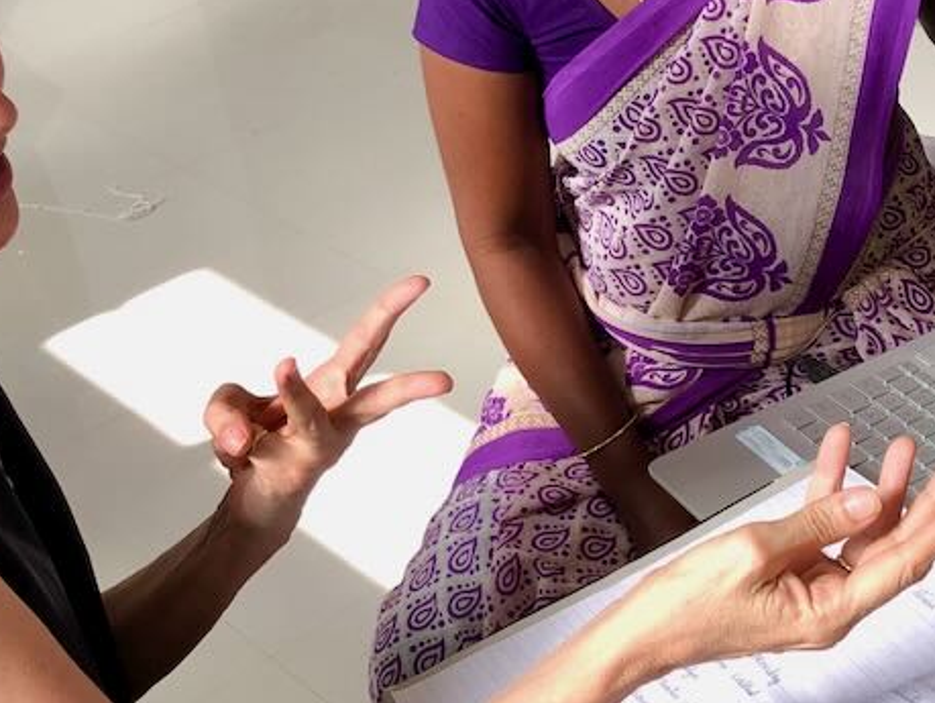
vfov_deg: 18.9
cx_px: 654
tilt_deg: -30.4
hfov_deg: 24.8
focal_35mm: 78
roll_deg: +7.6
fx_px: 2108
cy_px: 251
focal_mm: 3.99
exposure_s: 1/105
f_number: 1.8
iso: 20
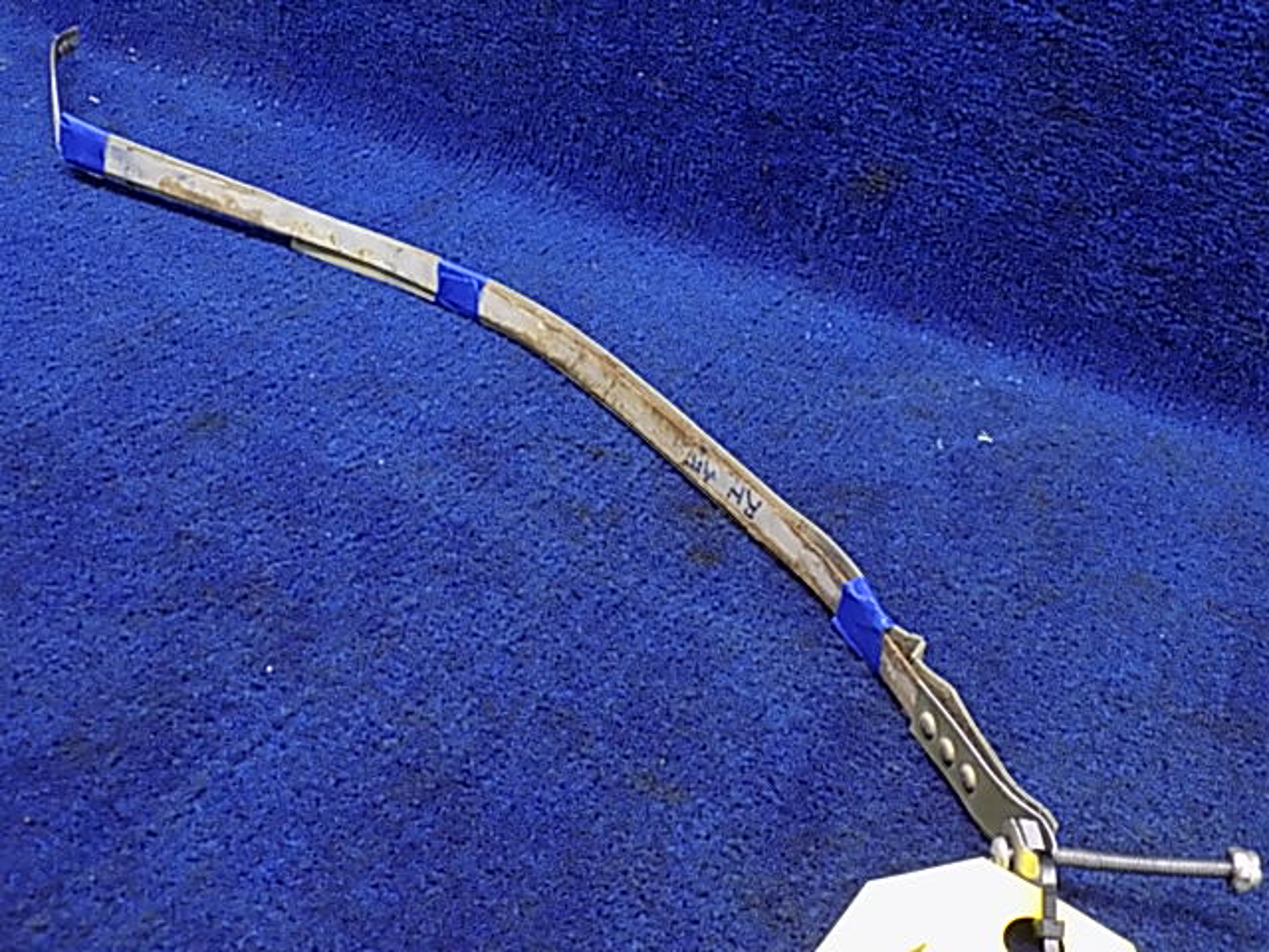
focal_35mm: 41
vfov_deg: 35.1
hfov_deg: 45.8
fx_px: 1503
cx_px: 634
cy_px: 476
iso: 400
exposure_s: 1/15
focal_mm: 7.3
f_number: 3.6
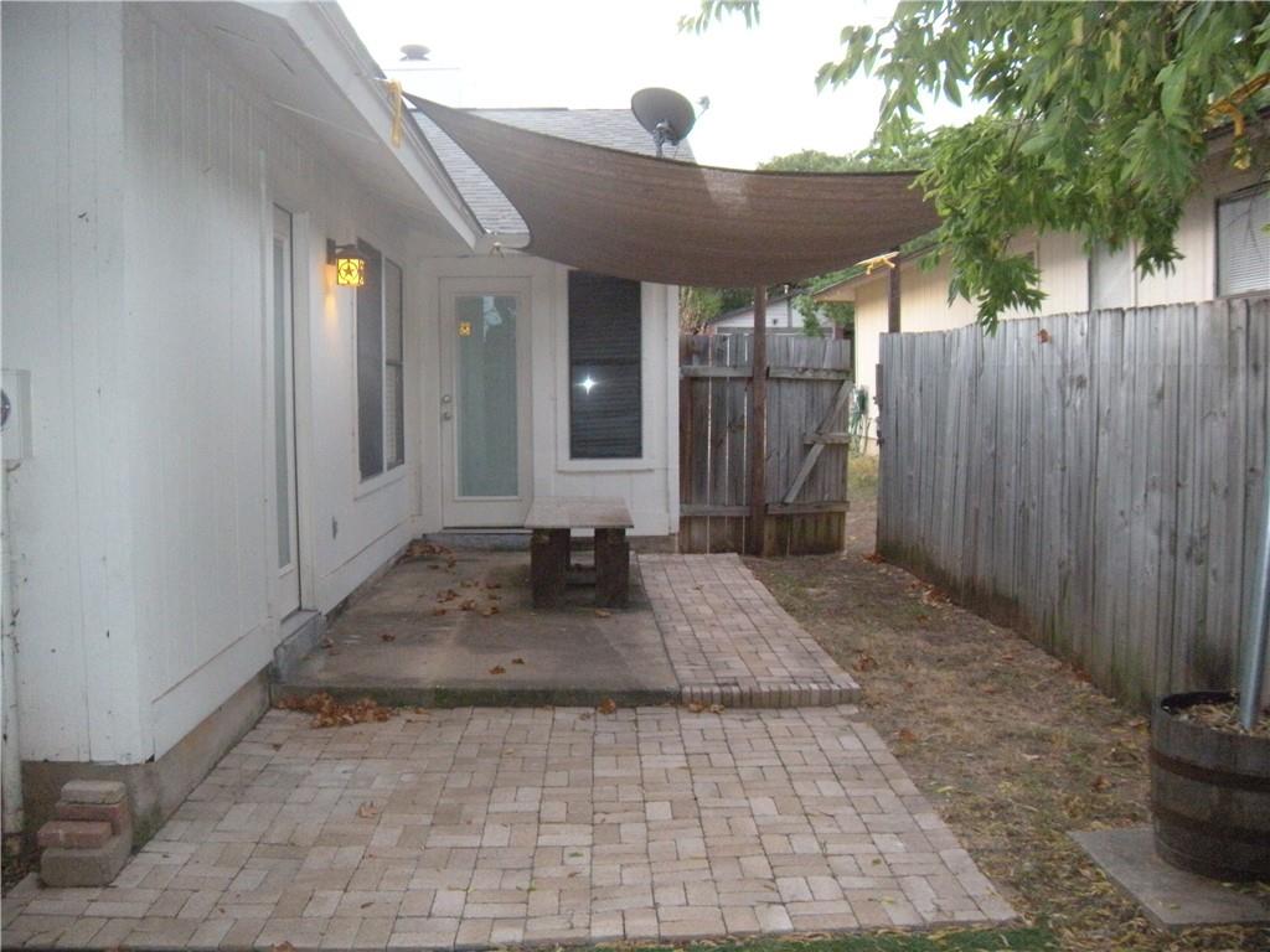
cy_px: 476
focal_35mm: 35
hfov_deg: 52.6
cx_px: 635
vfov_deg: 40.7
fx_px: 1284
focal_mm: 5.9
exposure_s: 1/57.5
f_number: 3.8
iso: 424
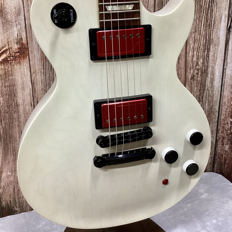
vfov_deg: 44.4
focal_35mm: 37
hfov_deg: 44.9
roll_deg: +2.9
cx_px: 116
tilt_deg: -15.8
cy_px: 81
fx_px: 281
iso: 250
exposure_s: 1/60
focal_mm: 3.3
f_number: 2.4
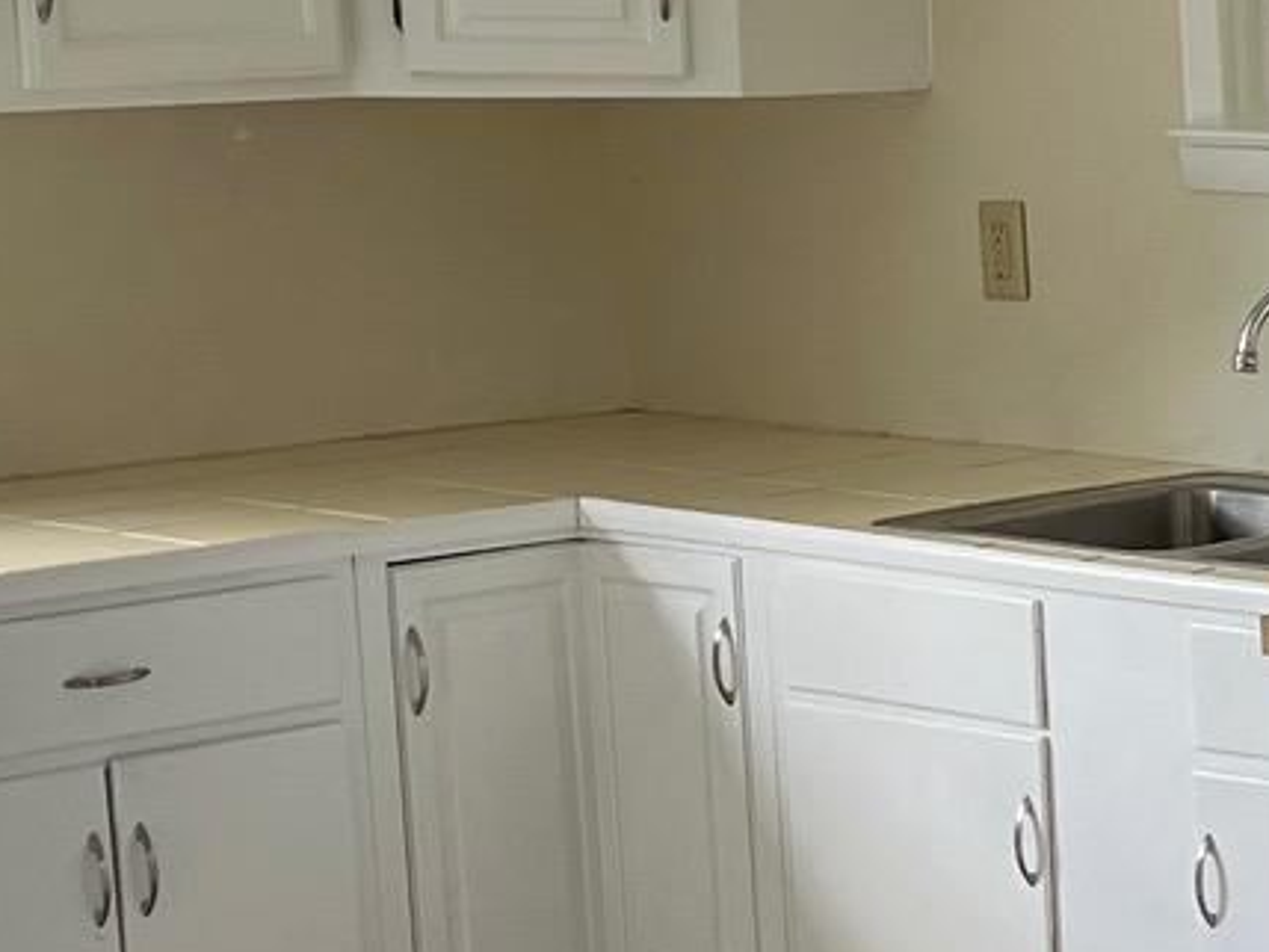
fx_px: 4547
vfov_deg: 11.9
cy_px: 798
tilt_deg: -12.8
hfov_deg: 14.7
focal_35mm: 124
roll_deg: +0.3
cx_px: 1973
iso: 125
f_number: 1.5
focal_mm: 5.7
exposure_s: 1/121
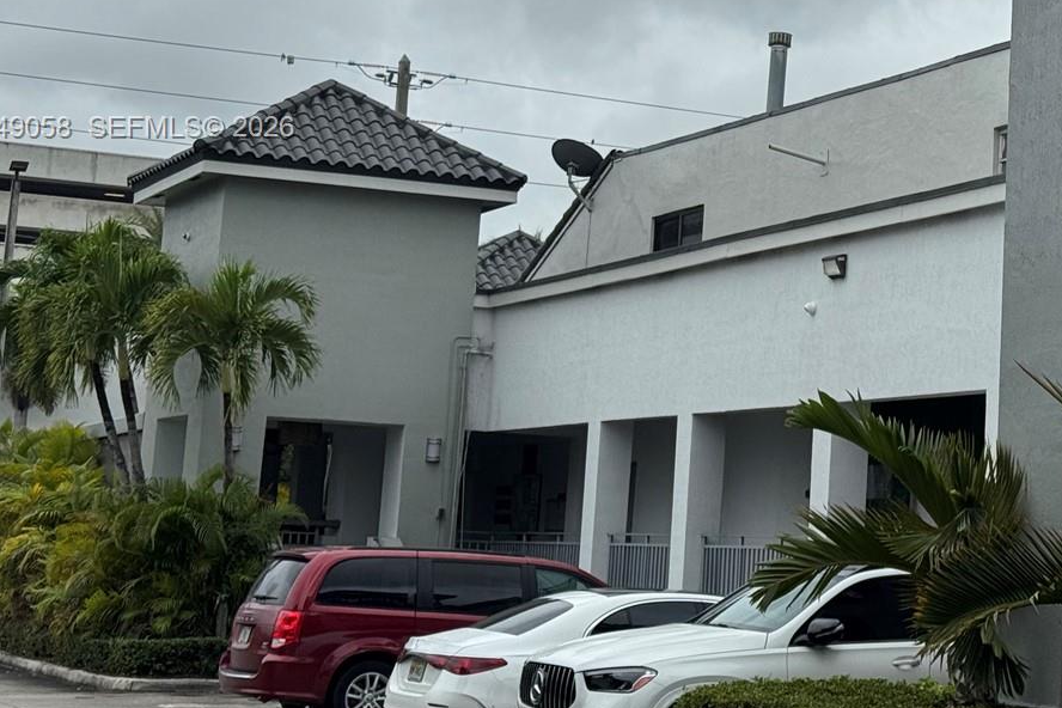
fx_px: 2655
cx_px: 879
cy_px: 129
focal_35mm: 90
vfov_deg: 15.1
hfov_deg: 22.3
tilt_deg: +10.9
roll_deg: -2.2
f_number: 1.78
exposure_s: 1/5848
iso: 64
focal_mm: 6.76
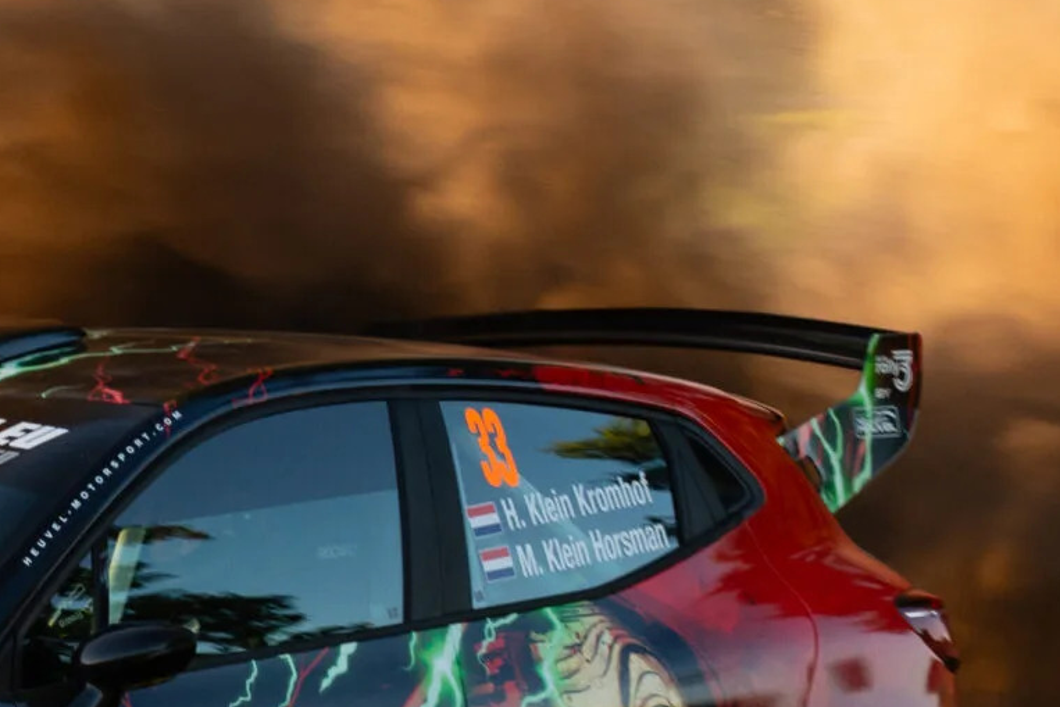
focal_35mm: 449
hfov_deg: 4.6
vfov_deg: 3.1
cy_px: 803
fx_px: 13222
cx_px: -46
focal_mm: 105
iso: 400
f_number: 8
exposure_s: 1/160
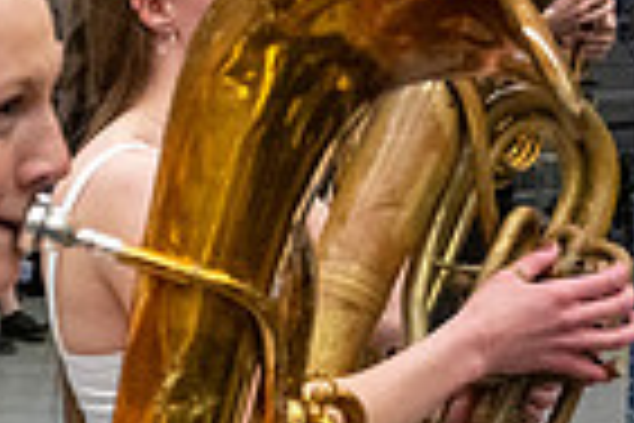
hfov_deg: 16.8
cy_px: 335
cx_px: -526
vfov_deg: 13.8
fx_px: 1743
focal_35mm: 99
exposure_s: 1/500
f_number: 4
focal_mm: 24
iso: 10000
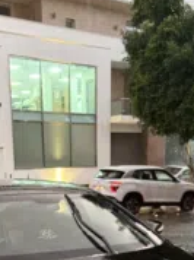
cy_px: 237
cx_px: 85
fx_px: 404
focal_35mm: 54
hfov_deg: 26.9
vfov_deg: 33.6
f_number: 1.78
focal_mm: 6.76
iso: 640
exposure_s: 1/50
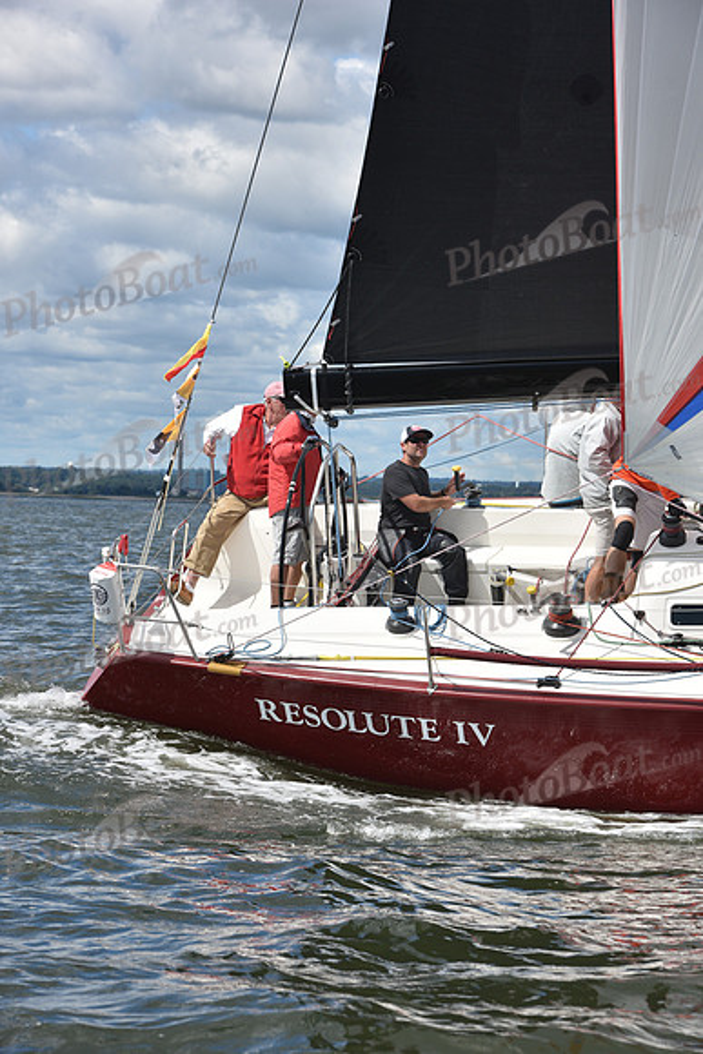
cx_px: 352
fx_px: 3659
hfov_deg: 11.0
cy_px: 527
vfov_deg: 16.4
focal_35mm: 125
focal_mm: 125
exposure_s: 1/800
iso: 250
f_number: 10
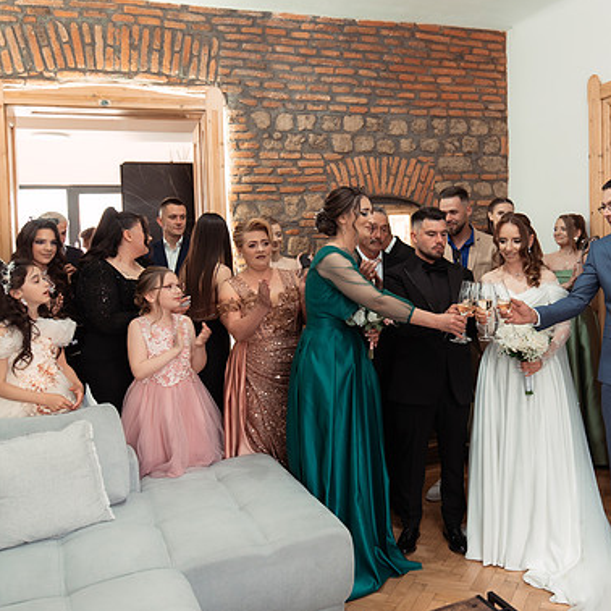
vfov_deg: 48.4
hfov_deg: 47.6
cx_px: 414
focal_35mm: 34
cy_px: 274
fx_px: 679
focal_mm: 24
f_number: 2.8
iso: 2500
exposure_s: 1/200
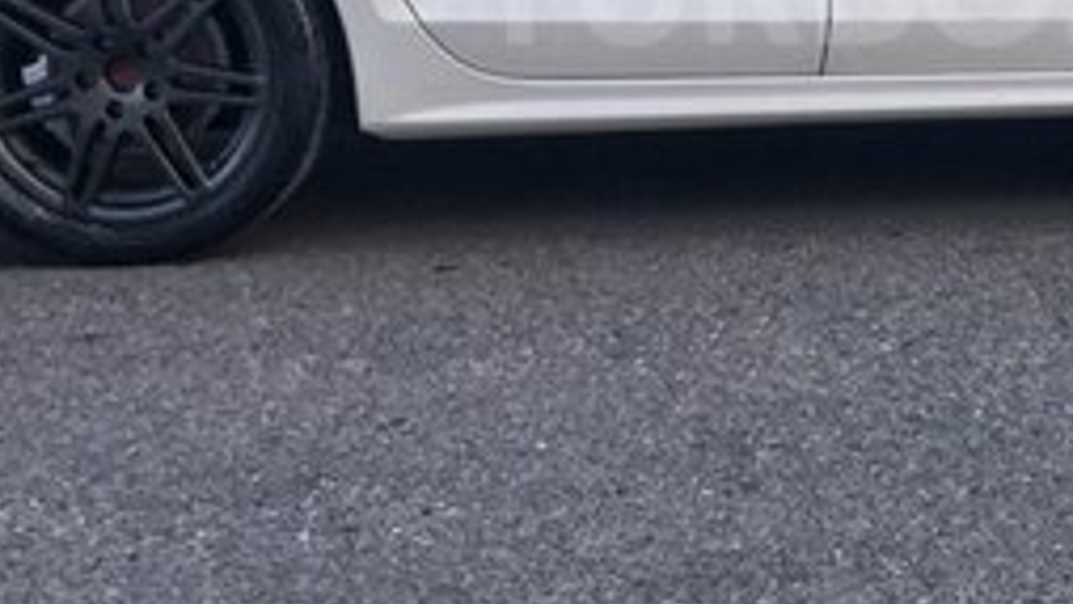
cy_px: -19
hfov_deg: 25.3
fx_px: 2334
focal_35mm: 82
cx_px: 904
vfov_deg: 14.5
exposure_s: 1/100
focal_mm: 4.15
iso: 32
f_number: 2.2
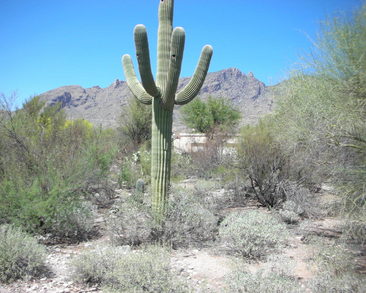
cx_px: 173
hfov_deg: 49.1
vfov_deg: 40.1
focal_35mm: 37
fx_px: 401
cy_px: 146
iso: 50
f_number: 8.5
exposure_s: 1/64.3
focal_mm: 5.8
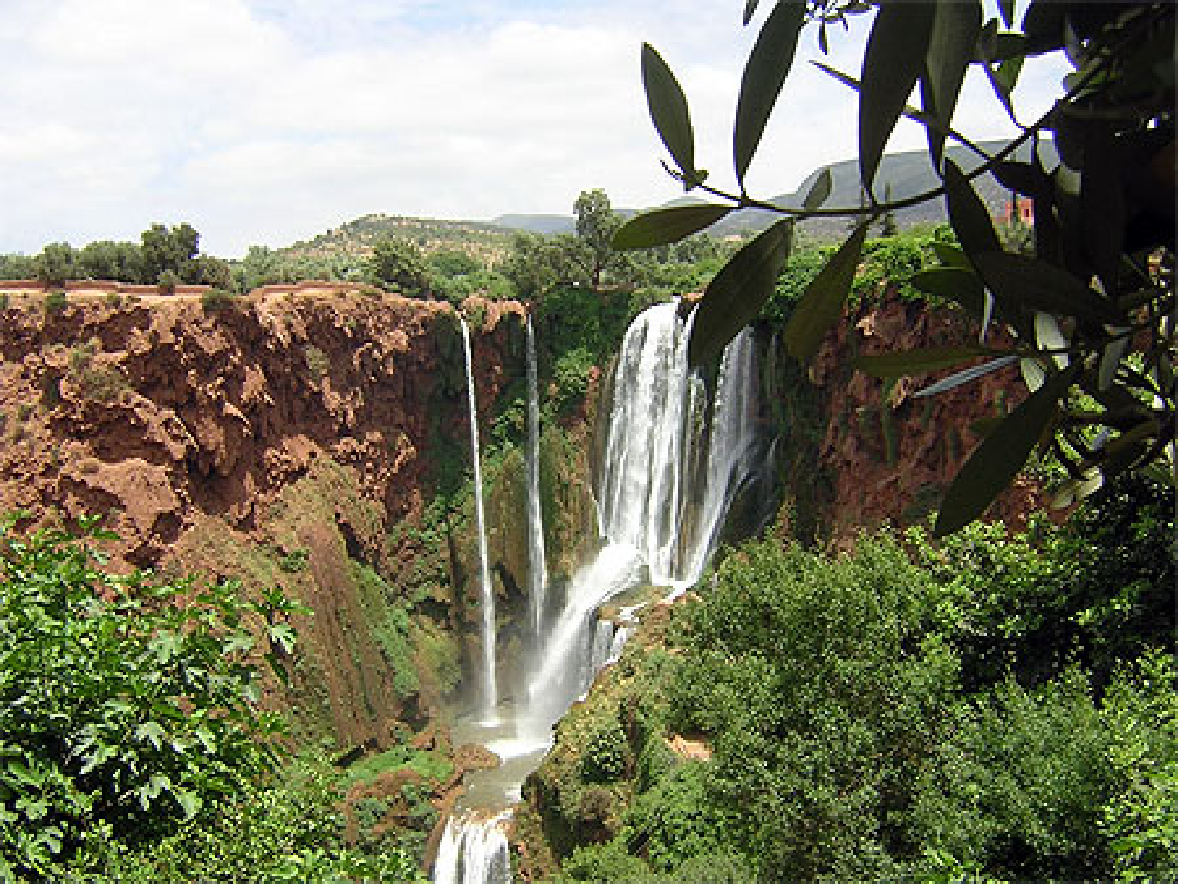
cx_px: 589
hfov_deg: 51.3
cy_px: 442
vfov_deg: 39.7
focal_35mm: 36
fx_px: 1226
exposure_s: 1/224
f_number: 5.2
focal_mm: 4.7
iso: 100
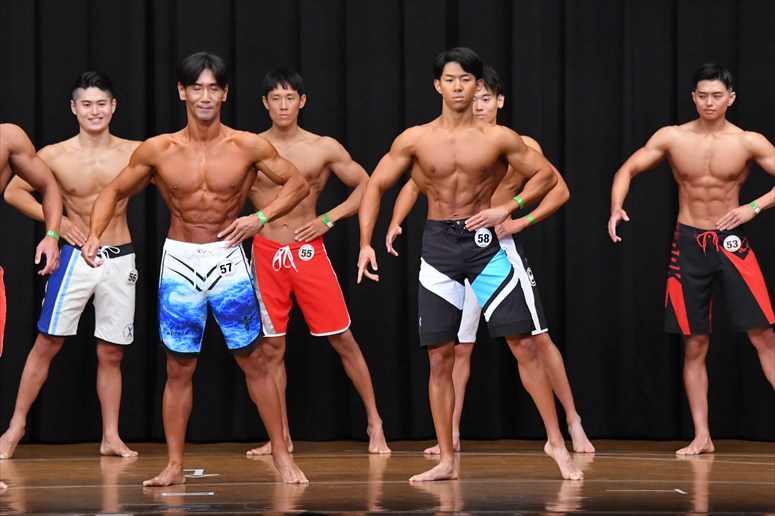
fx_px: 4841
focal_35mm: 225
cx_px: 388
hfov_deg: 9.2
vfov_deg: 6.1
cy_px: 258
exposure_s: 1/400
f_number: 5.6
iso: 8000
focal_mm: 150
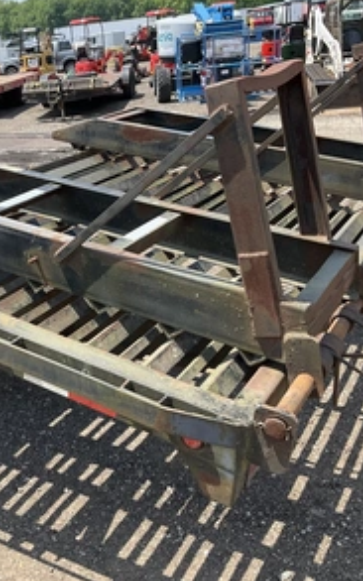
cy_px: 293
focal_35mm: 42
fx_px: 665
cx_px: 44
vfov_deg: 47.2
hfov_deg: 29.4
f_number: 1.8
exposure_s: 1/739
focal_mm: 3
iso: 25
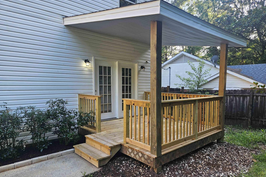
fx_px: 177
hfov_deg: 73.7
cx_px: 133
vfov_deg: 53.0
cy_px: 97
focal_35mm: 24
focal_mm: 5.4
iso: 64
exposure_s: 1/180
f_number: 1.8
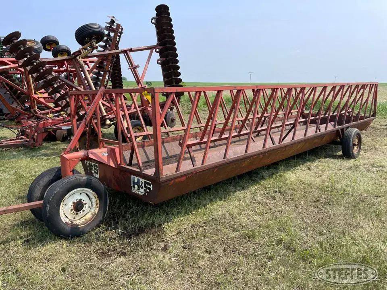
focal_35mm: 26
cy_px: 145
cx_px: 194
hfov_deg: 67.3
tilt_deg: -7.8
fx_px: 291
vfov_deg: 53.1
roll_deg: +0.0
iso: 32
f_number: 1.6
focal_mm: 5.1
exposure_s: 1/2123
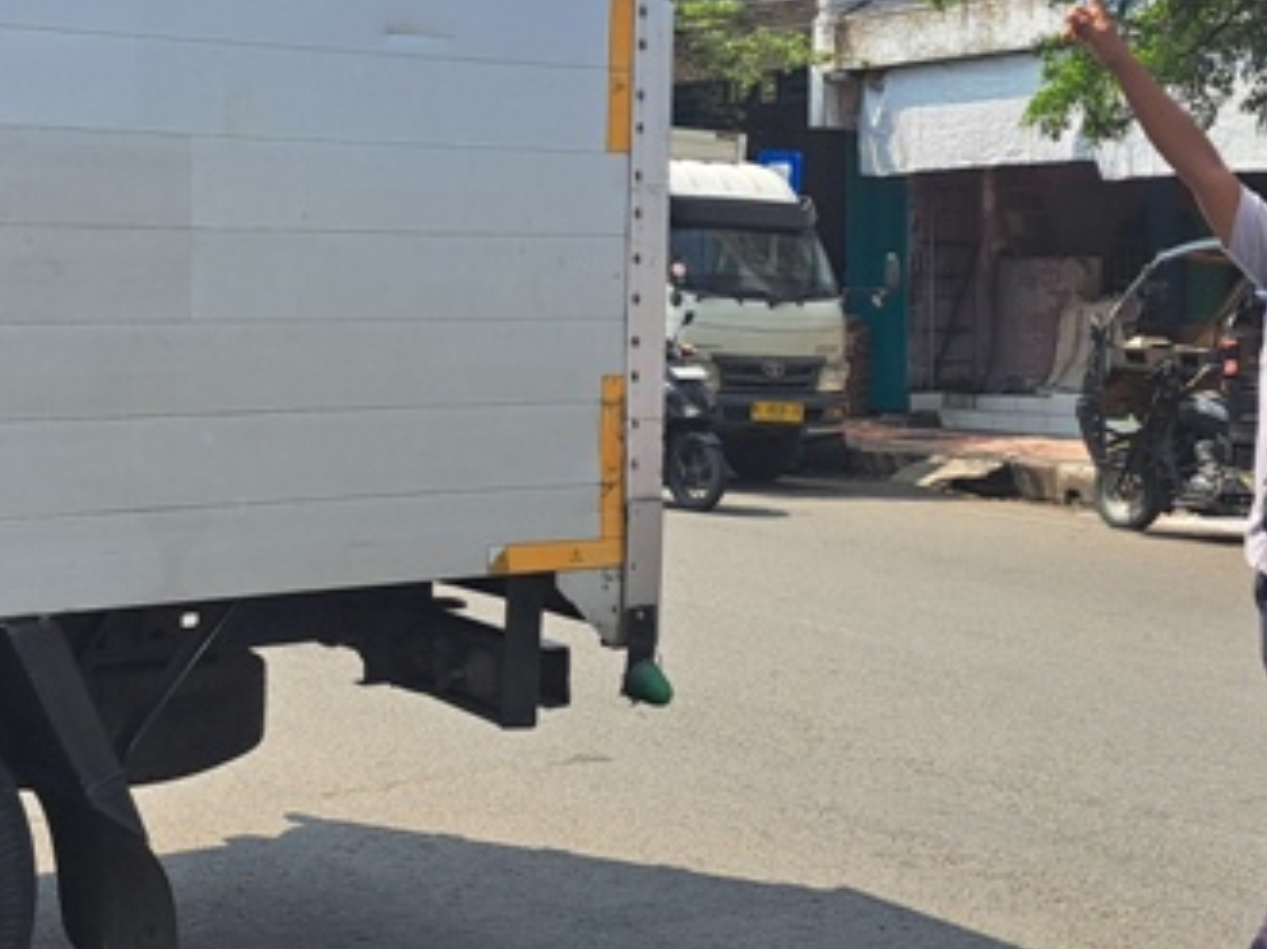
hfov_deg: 33.0
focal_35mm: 58
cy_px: 325
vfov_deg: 25.1
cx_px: 433
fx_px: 2122
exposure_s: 1/1112
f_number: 1.8
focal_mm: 5.23
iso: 50
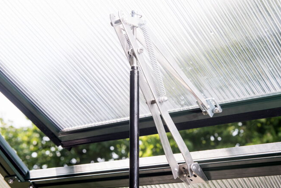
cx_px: 191
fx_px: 601
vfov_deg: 17.7
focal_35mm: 77
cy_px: 102
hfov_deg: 26.2
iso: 500
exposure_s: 1/200
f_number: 8
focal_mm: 56
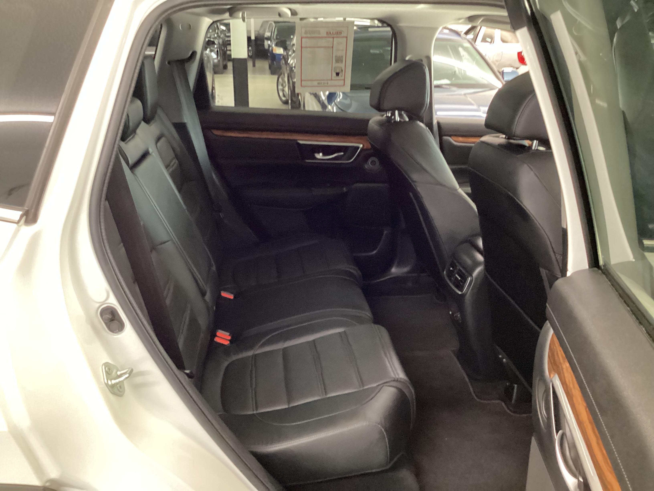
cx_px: 327
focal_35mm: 31
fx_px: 586
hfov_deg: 58.4
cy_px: 246
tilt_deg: -21.2
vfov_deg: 45.4
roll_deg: -0.7
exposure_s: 1/30
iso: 640
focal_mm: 3.3
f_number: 2.4
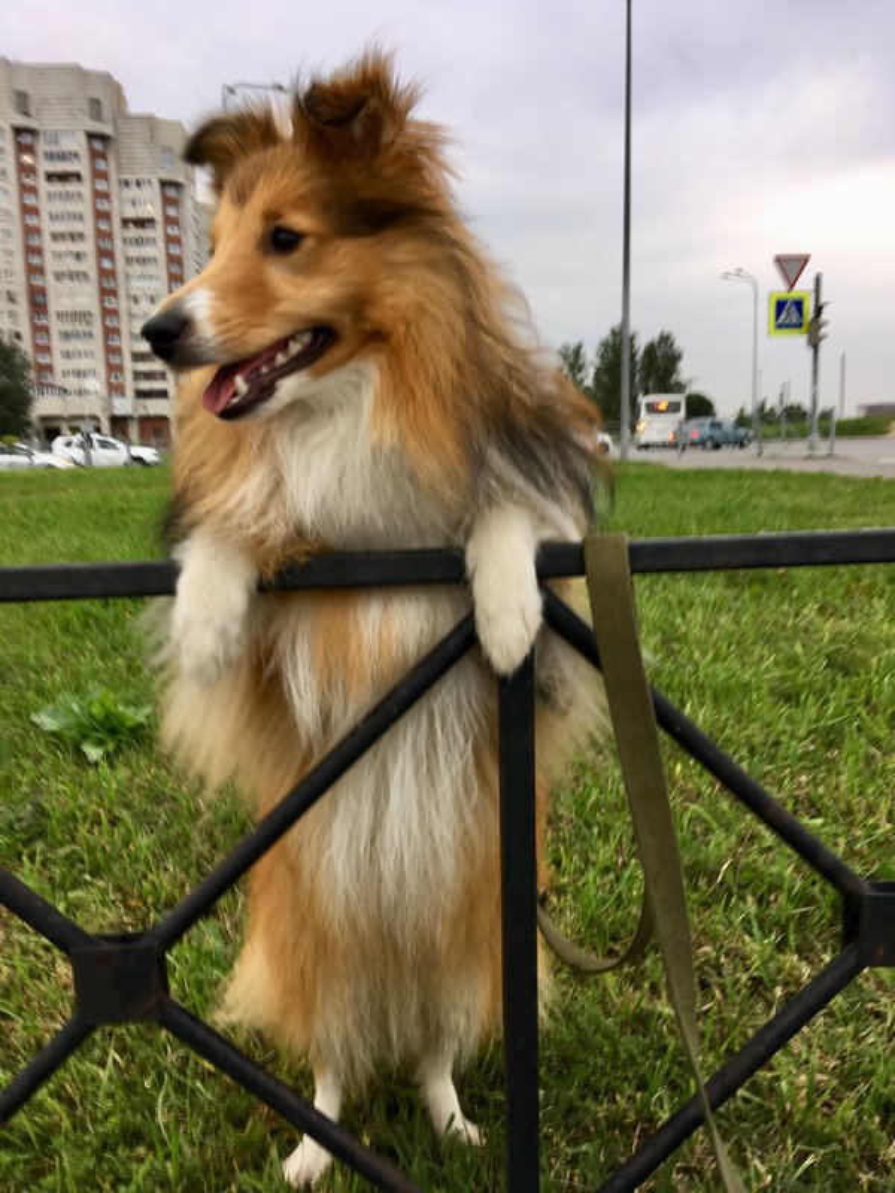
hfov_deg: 48.2
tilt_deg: -10.0
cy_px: 596
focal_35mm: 29
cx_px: 448
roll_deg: +1.5
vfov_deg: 61.7
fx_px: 1000
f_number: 2.2
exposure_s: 1/50
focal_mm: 4.15
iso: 25
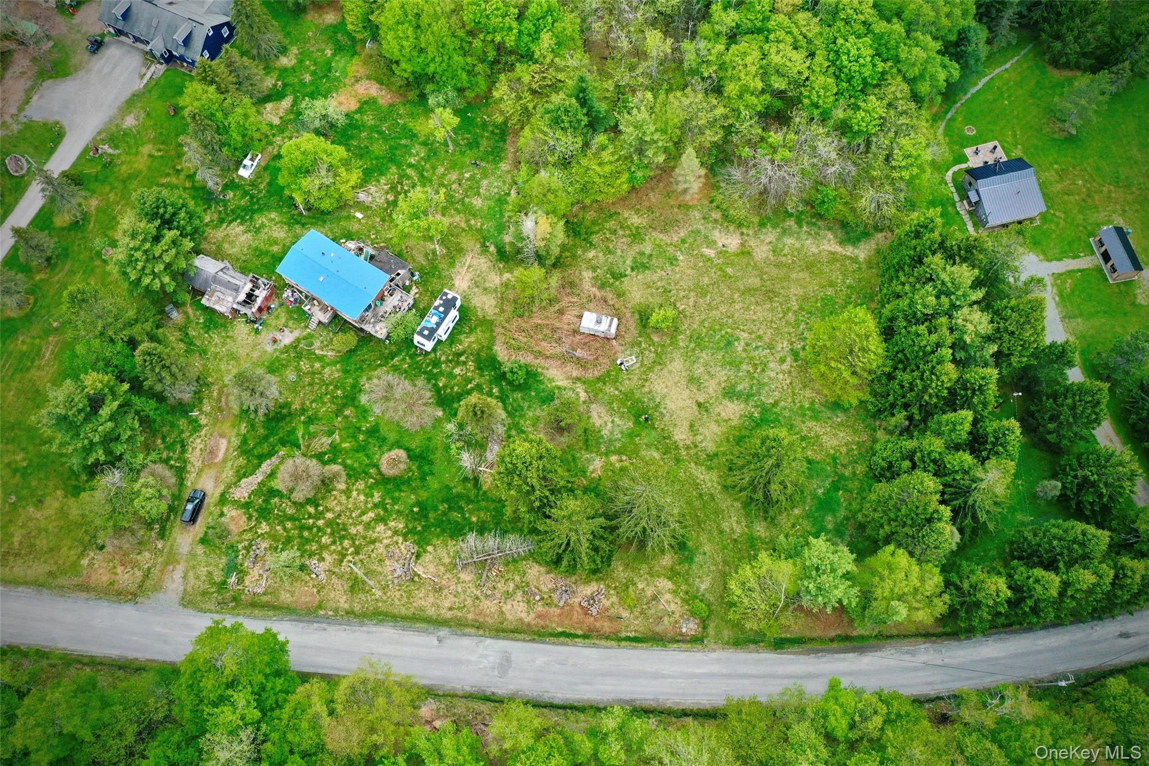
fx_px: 894
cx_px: 574
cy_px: 383
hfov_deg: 65.5
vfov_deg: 46.4
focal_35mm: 28
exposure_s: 1/200
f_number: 8
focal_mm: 10.26
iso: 100
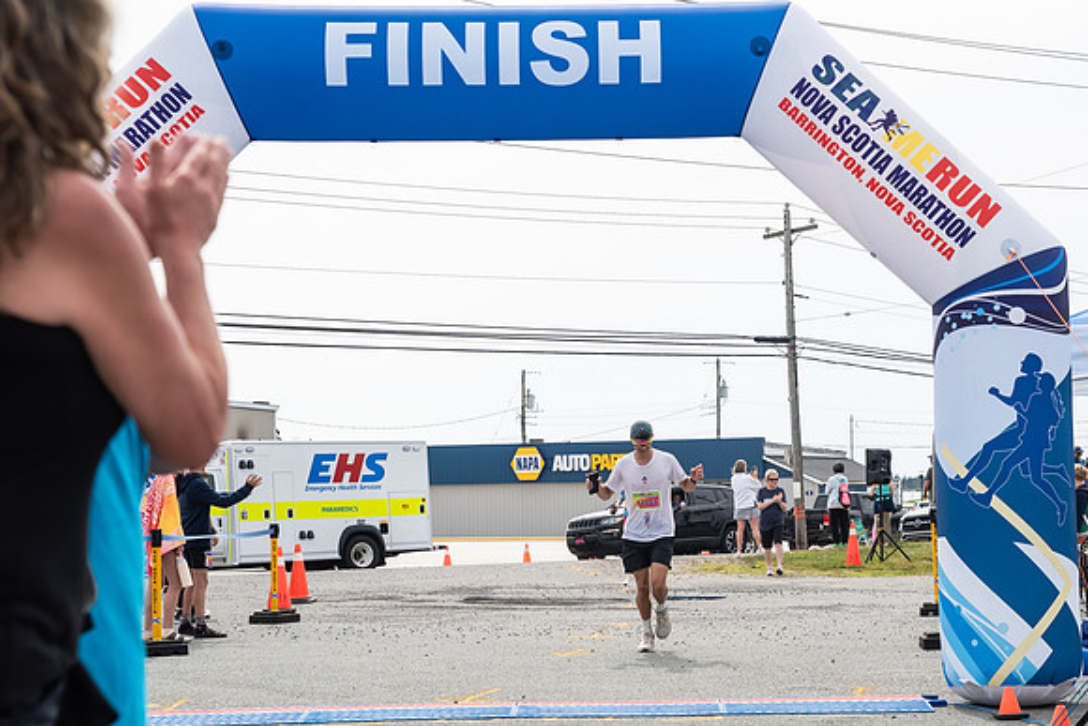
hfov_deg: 29.6
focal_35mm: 68
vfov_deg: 20.0
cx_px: 649
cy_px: 415
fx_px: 2056
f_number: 4
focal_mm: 56
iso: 800
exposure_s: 1/3200
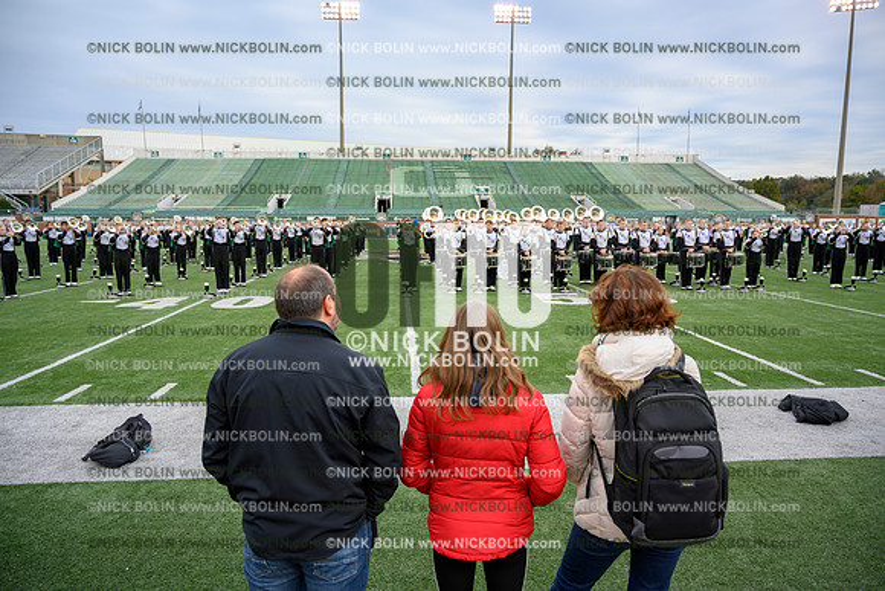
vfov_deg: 53.2
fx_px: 590
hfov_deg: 73.7
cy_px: 296
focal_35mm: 24
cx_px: 442
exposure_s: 1/320
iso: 125
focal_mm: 24
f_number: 4
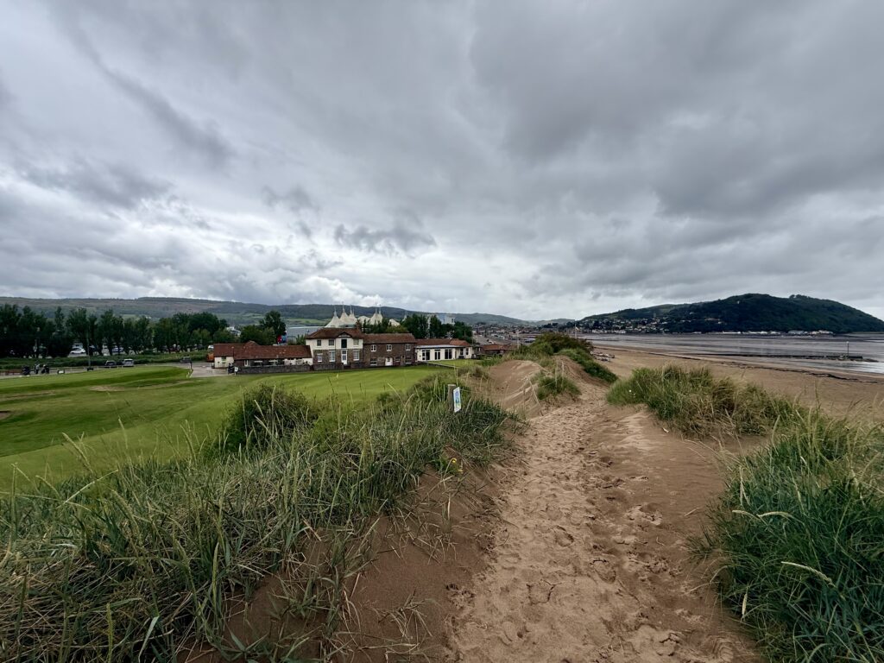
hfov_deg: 102.1
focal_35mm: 14
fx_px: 358
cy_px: 332
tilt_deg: +0.9
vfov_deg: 85.7
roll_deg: +0.3
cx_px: 442
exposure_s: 1/3289
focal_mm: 2.22
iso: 50
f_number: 2.2
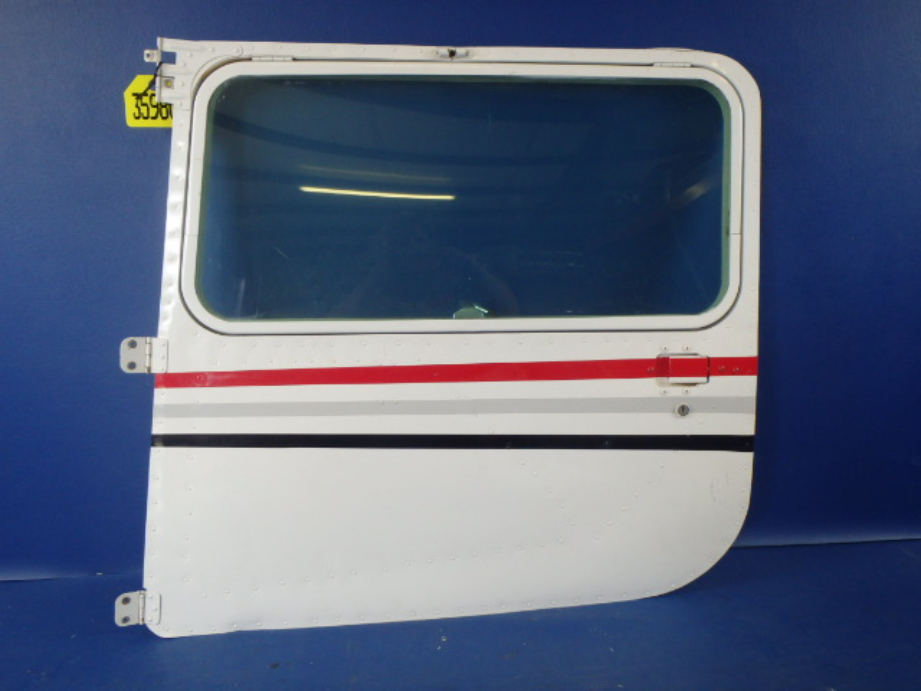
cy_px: 346
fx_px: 745
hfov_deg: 63.4
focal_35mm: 28
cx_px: 460
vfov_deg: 49.7
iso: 200
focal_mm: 5
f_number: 3.9
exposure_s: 1/40
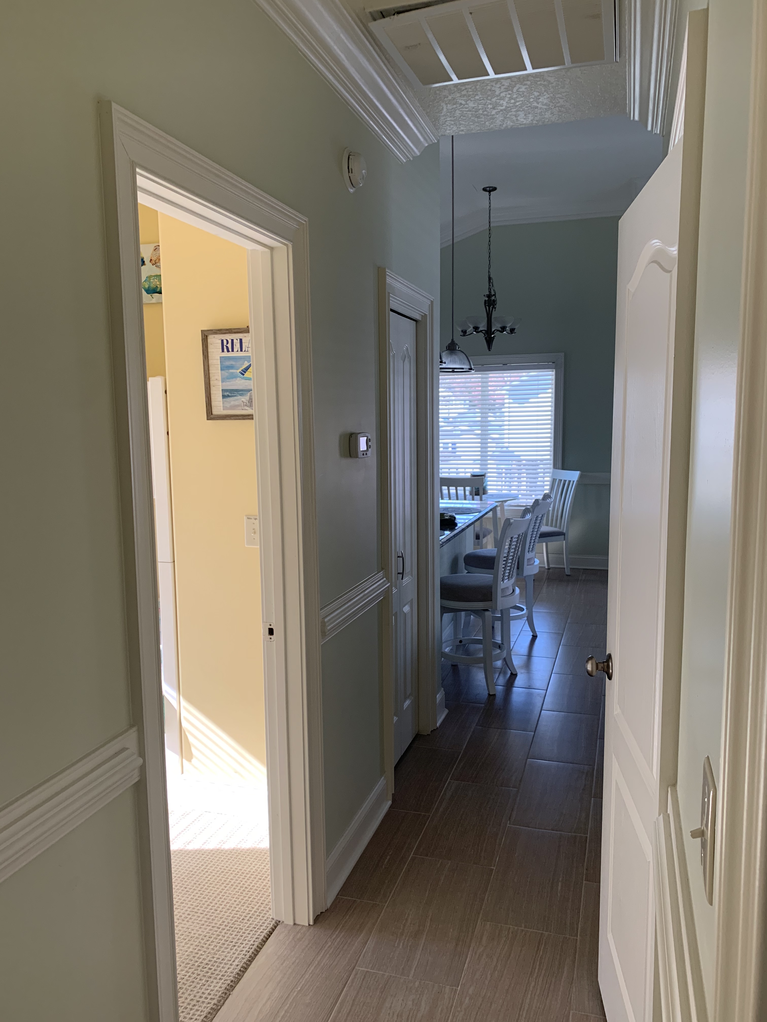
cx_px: 384
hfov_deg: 53.1
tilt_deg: -7.5
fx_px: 768
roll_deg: +0.9
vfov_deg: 67.3
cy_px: 511
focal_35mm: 26
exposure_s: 1/121
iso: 100
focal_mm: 4.25
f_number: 1.8
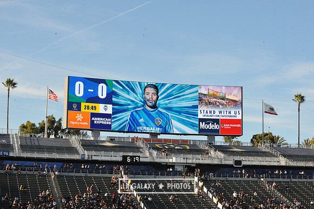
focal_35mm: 82
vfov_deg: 16.6
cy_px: 104
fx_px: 715
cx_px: 157
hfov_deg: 24.8
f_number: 14
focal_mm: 82
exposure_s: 1/800
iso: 1600
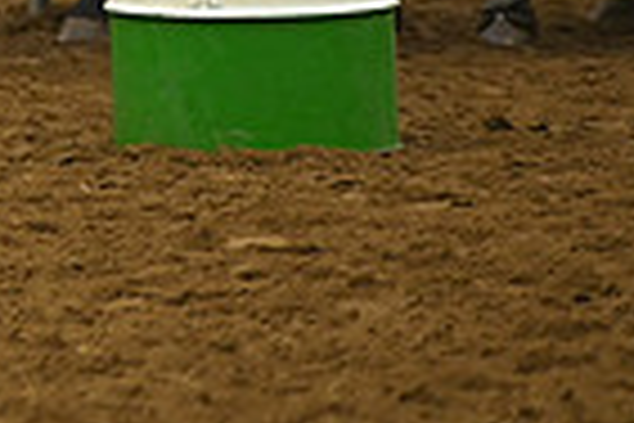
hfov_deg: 2.5
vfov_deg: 1.7
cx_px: -594
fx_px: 14528
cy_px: -389
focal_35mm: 825
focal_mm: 200
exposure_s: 1/320
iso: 2500
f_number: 2.8
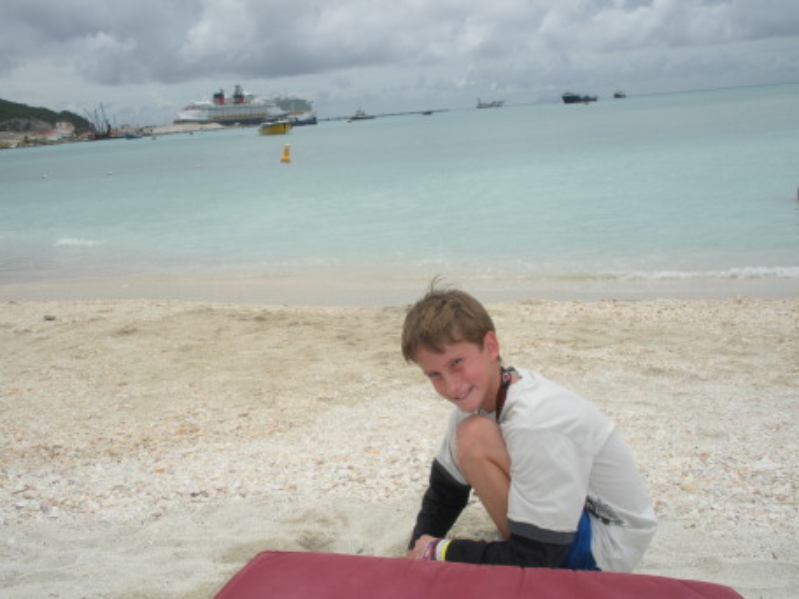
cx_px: 400
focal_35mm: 36
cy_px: 300
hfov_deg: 51.4
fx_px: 831
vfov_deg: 39.7
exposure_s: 1/589
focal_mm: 6.3
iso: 88
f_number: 5.6
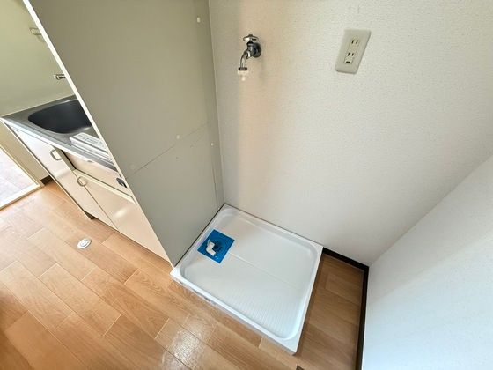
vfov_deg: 85.7
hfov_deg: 102.1
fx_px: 199
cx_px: 246
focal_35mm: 14
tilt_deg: -42.8
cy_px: 185
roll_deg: -1.8
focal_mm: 2.22
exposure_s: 1/60
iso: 800
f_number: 2.2
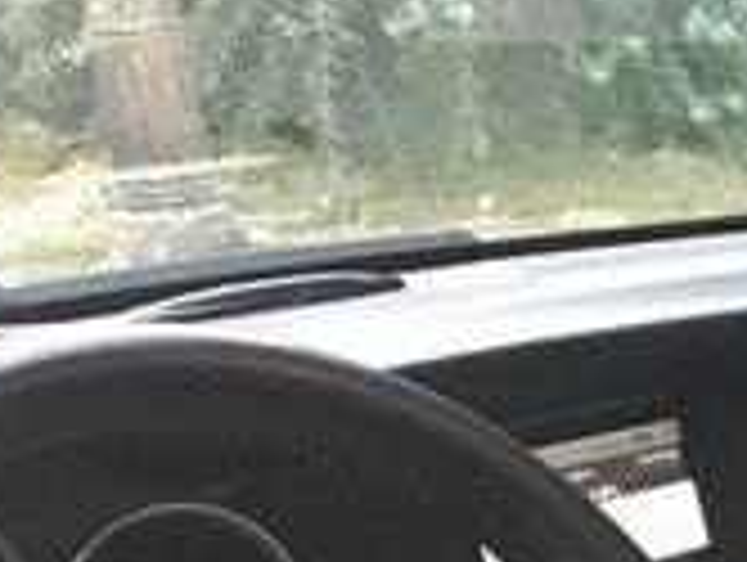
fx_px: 2485
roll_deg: +2.1
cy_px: 1077
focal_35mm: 115
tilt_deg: -23.1
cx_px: 1058
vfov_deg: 11.7
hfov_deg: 15.9
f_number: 2.2
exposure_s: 1/33
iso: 200
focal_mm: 4.15
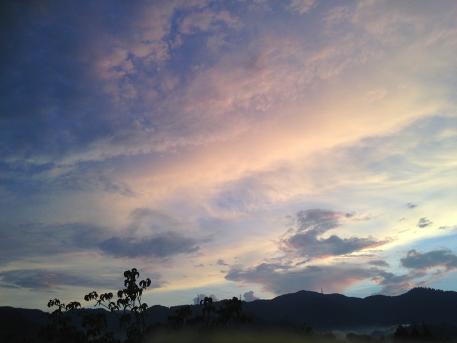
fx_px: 436
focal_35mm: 33
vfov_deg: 42.9
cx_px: 228
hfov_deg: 55.4
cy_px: 172
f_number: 2.4
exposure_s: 1/167
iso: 50
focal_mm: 4.12
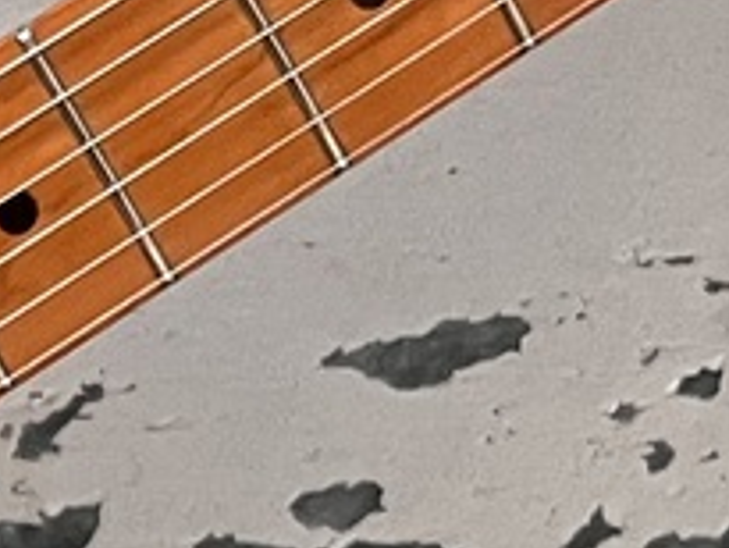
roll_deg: -9.2
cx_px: -701
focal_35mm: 203
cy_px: 1011
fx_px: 4278
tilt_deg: -44.5
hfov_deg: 9.2
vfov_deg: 7.1
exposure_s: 1/50
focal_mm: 5.1
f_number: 1.6
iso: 200
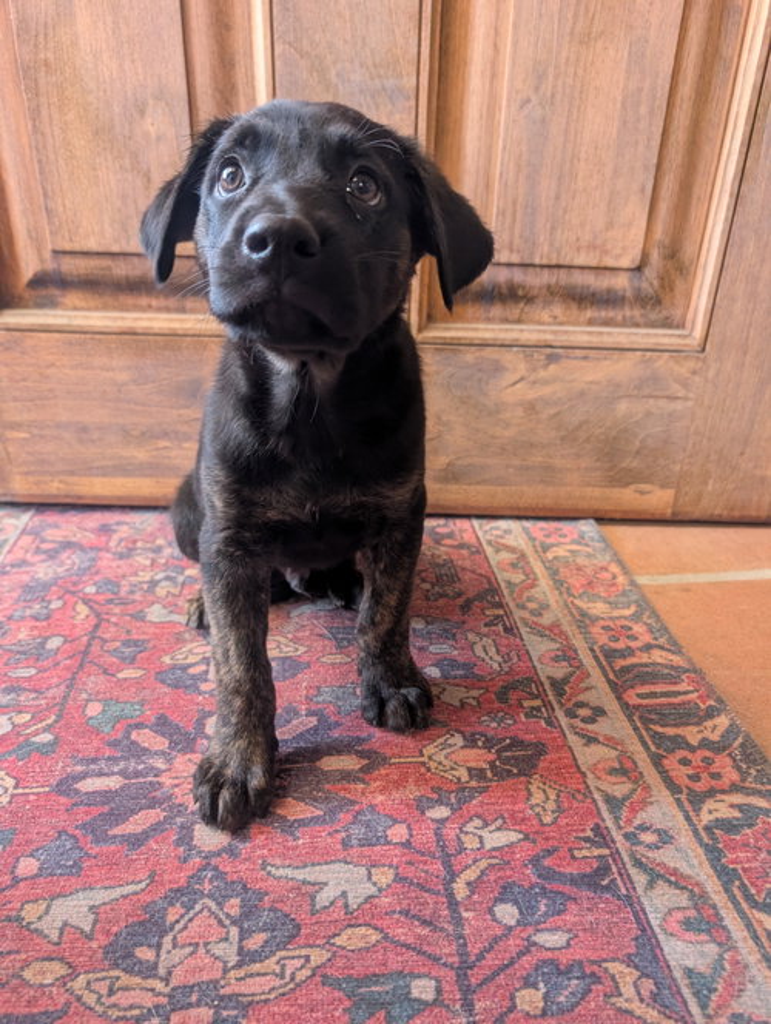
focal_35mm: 24
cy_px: 512
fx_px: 711
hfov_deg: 56.9
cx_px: 386
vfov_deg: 71.5
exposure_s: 1/138
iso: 1957
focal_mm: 6.9
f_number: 1.68
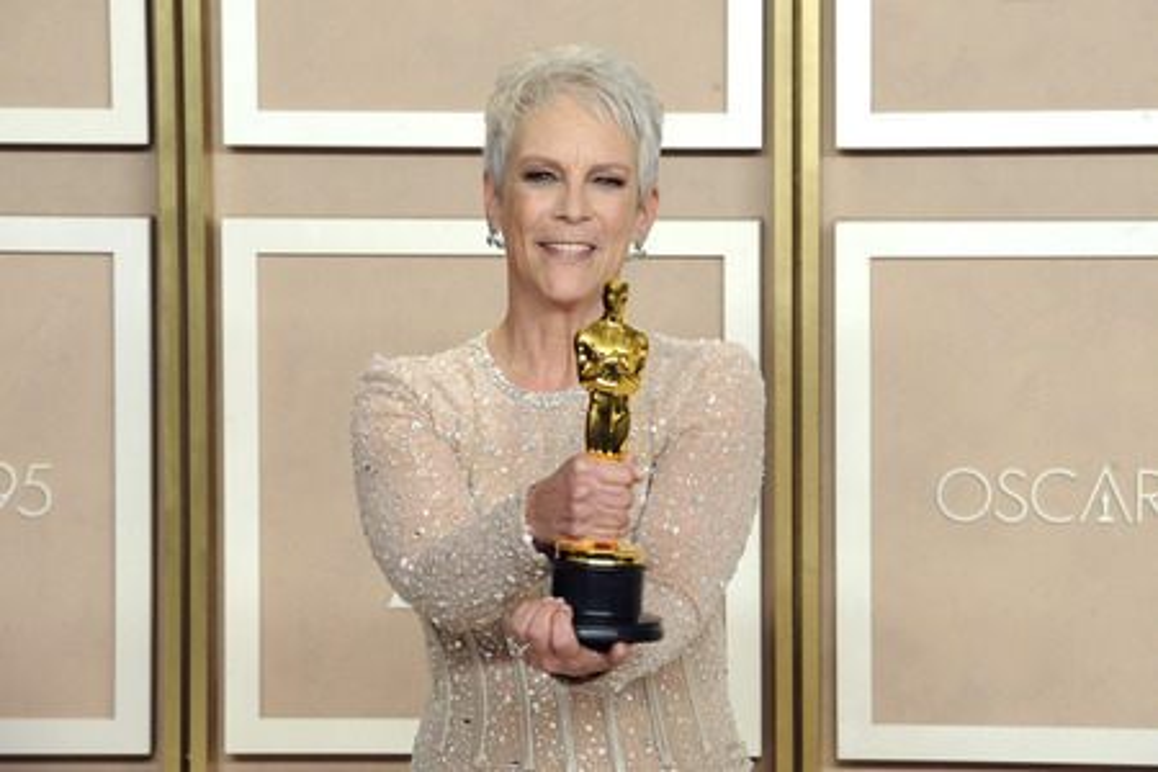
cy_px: 386
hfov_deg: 13.2
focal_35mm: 155
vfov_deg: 8.9
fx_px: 4985
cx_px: 579
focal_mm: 155
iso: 2000
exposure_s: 1/200
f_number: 7.1
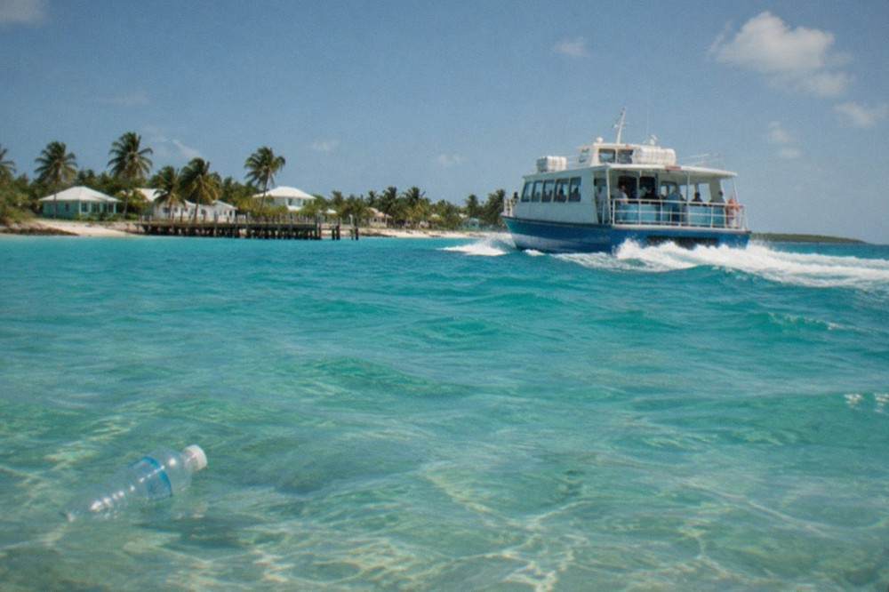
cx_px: 444
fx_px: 864
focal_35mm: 35
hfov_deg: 54.5
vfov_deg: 37.8
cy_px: 296
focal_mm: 35
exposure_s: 1/1000
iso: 320
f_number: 8
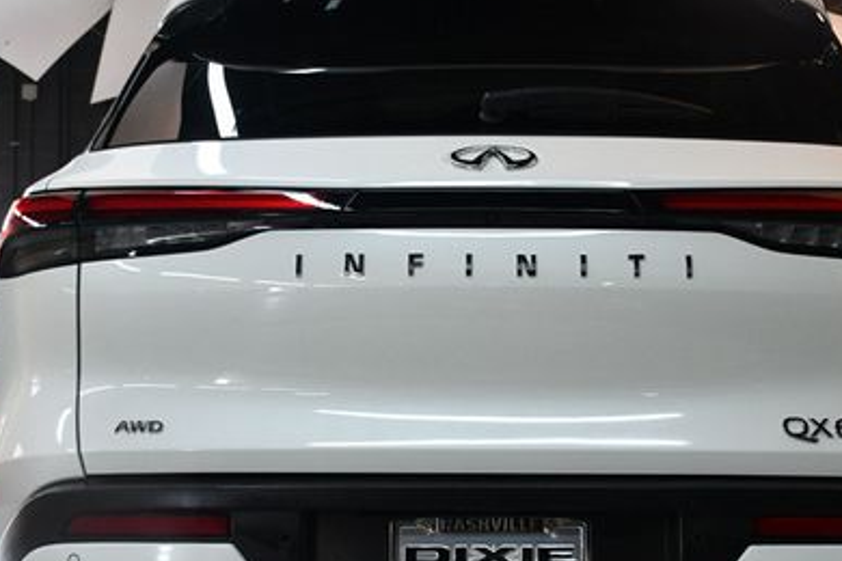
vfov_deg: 21.2
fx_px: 1497
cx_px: 486
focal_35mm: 64
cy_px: 356
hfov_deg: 31.4
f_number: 3.8
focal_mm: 26
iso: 900
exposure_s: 1/125
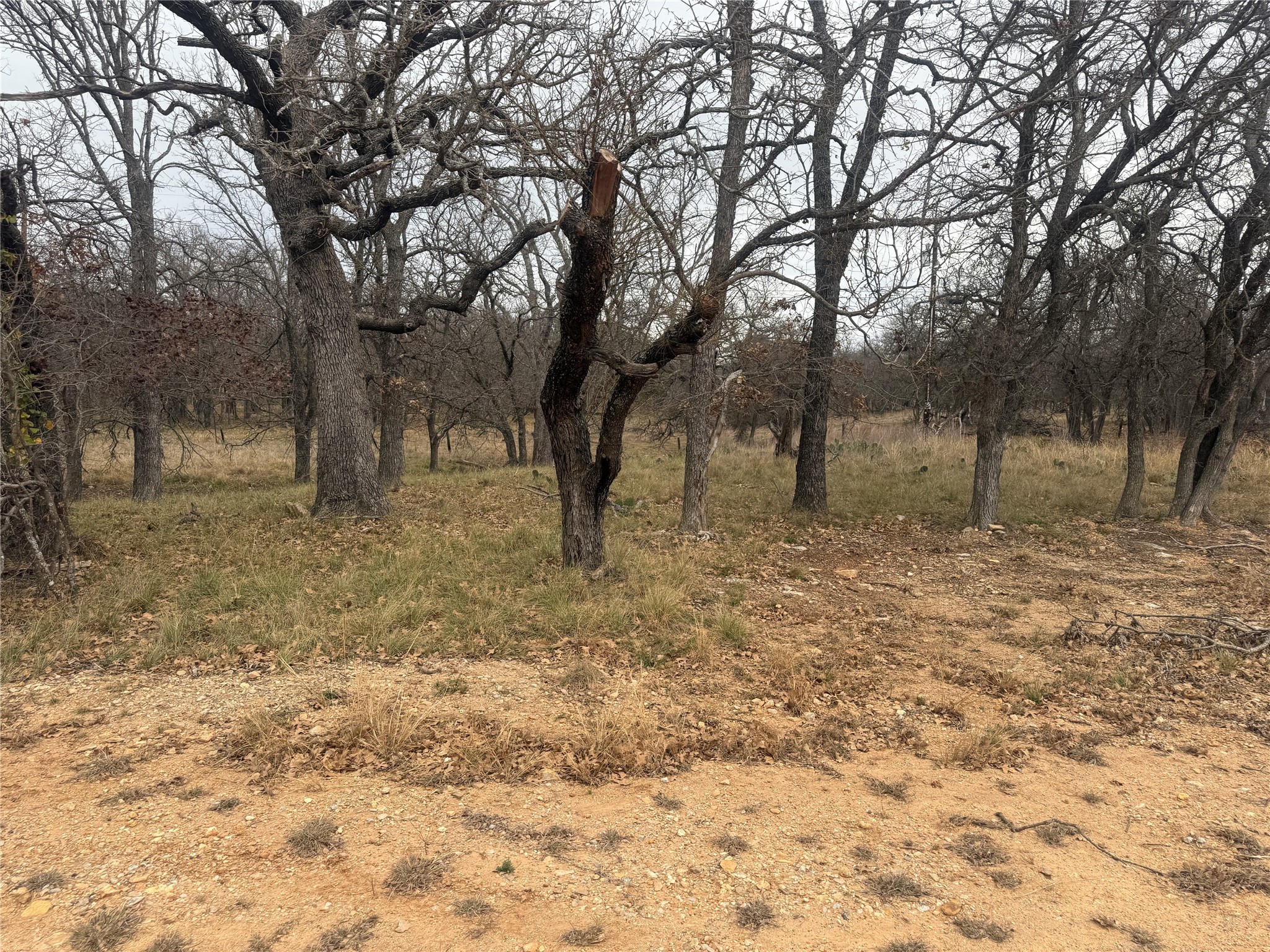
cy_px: 476
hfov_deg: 71.6
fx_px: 881
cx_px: 635
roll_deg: -3.1
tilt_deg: -4.1
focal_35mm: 24
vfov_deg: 56.8
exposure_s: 1/920
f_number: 1.78
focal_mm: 6.76
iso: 80
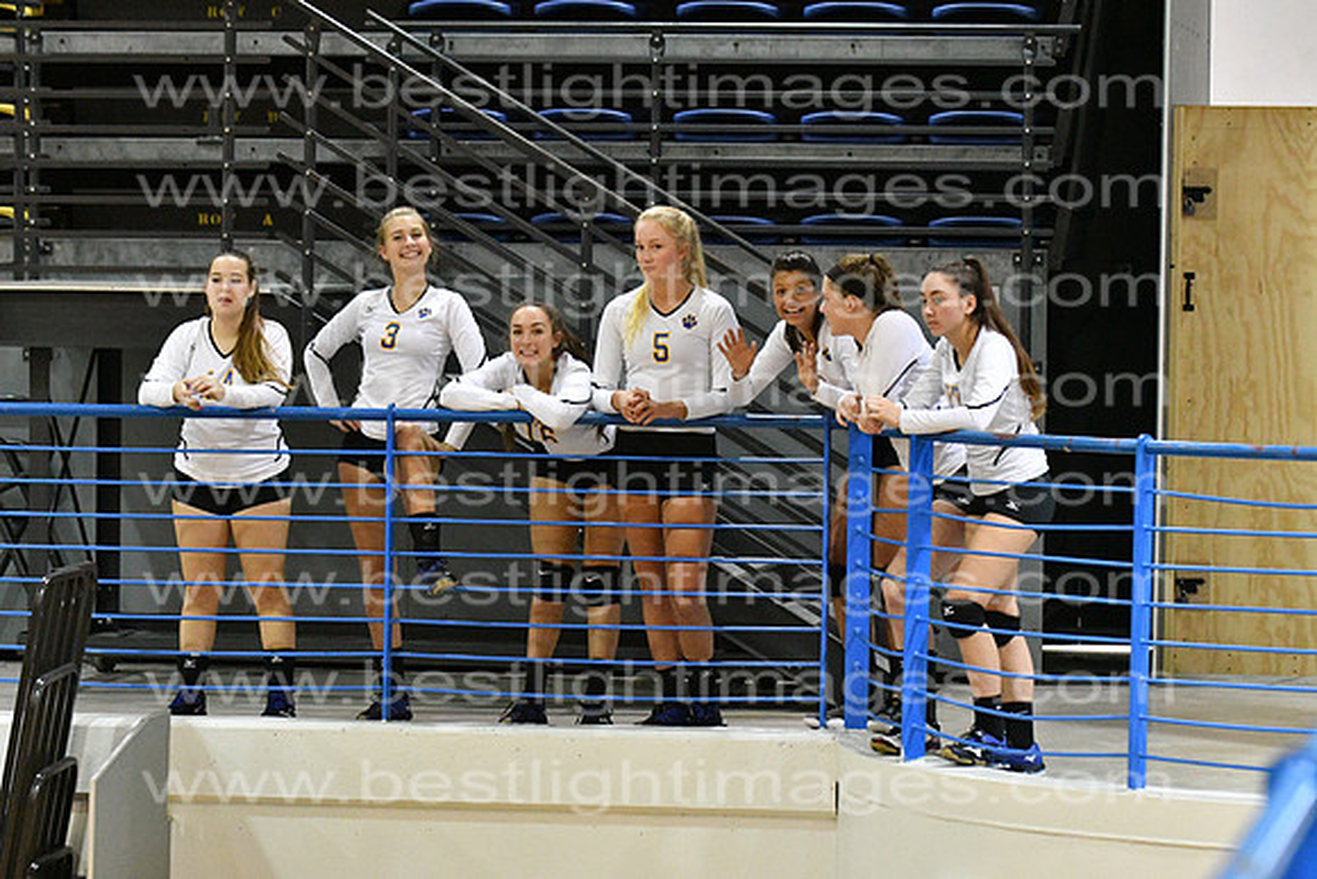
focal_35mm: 210
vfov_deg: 6.5
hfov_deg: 9.8
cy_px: 440
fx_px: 7684
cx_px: 658
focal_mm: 140
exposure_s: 1/320
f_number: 4
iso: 8000
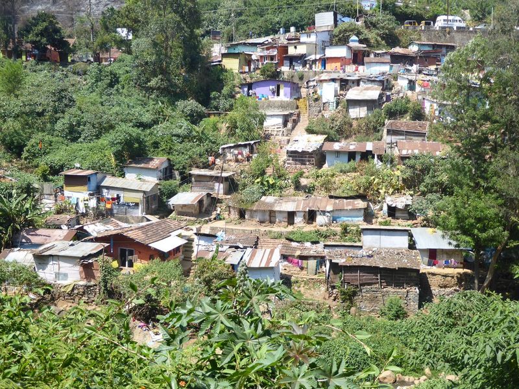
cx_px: 260
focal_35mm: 42
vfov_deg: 34.3
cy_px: 194
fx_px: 630
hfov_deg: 44.8
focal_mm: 7.2
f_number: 3.8
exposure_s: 1/250
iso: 80
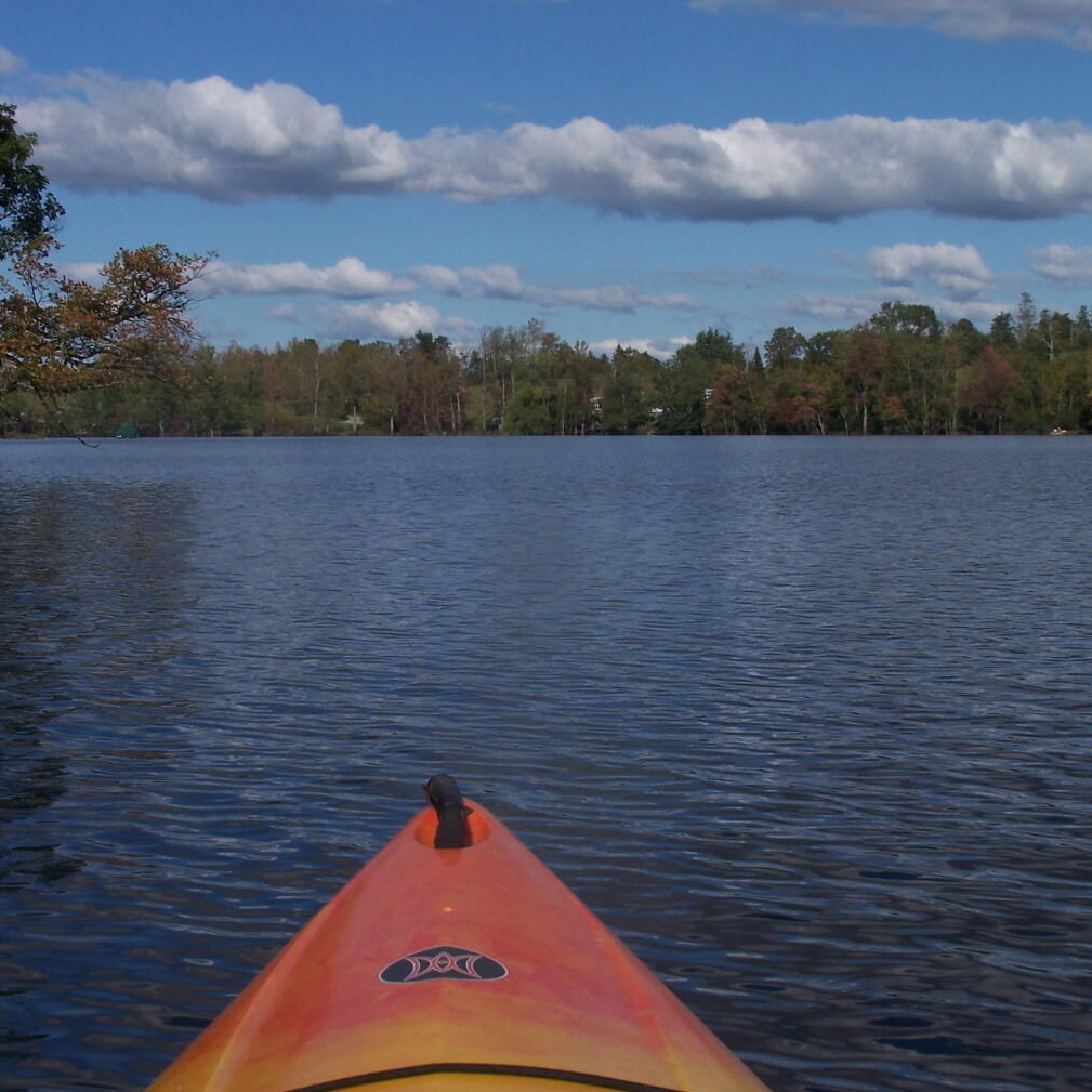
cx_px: 553
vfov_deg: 25.7
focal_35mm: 67
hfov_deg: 25.7
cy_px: 580
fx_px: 2391
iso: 80
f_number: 6.3
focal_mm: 9.3
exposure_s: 1/800
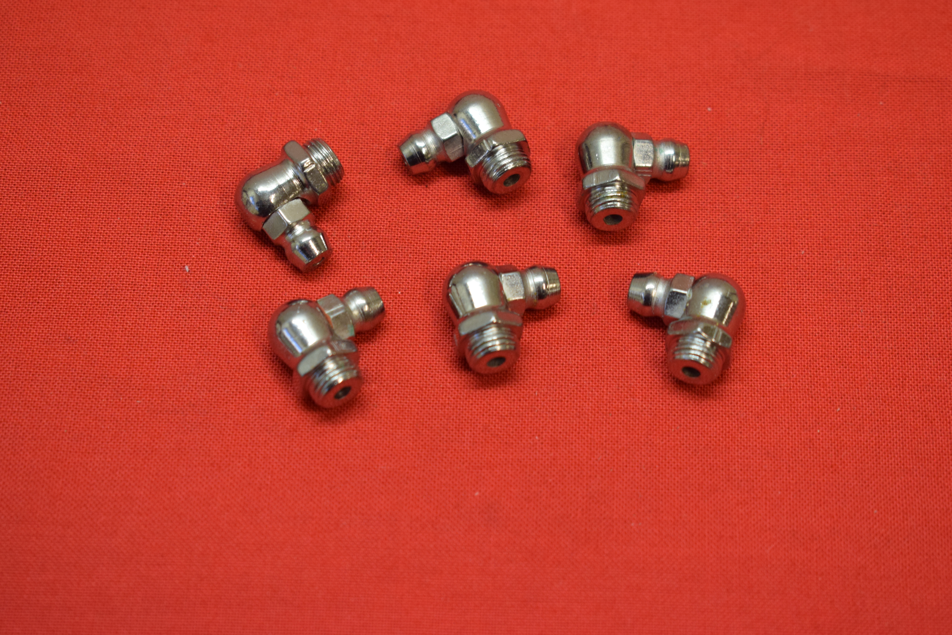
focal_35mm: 82
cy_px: 318
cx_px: 476
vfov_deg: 16.6
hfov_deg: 24.6
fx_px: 2182
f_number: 5.6
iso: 800
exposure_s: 1/60
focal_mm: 55
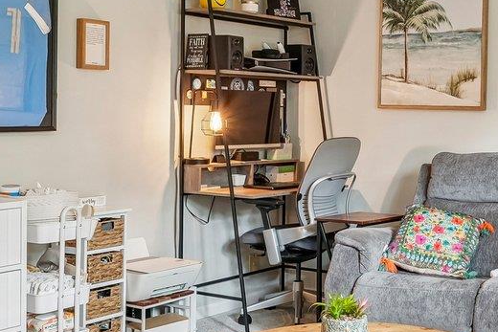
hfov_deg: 29.9
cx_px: 429
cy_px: 124
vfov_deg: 20.9
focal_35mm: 65
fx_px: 899
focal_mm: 16.5
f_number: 9
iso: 400
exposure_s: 1/5
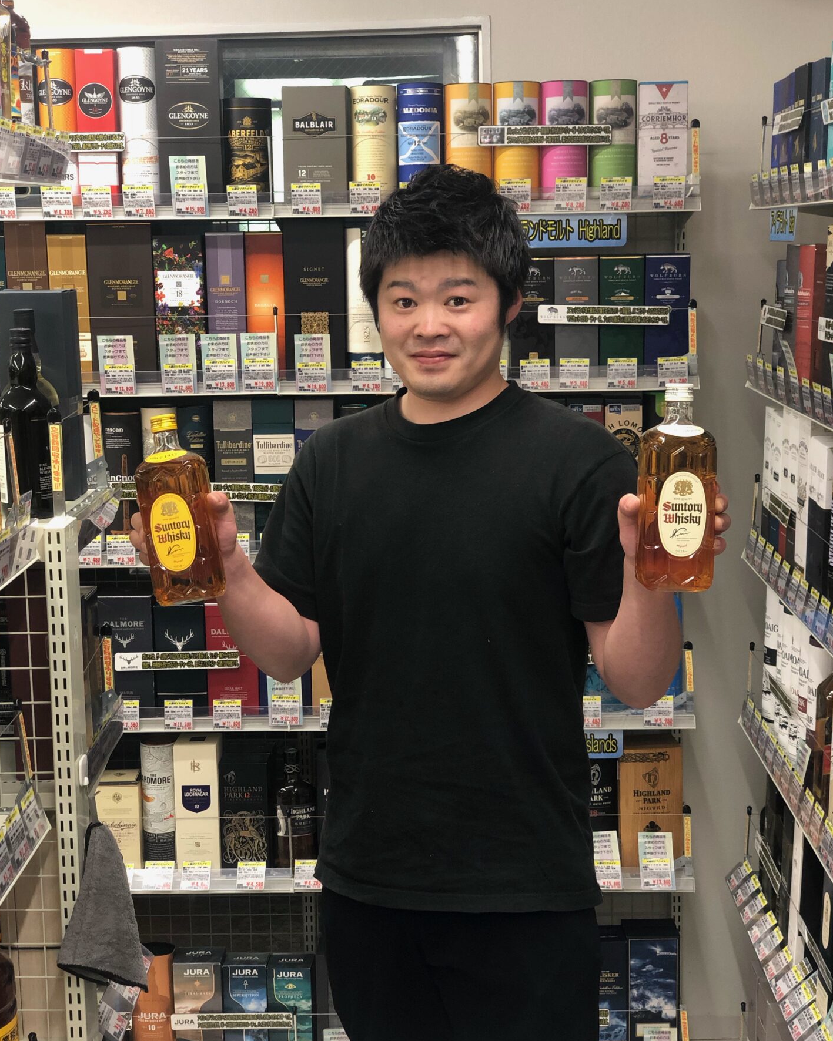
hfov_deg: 27.6
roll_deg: +0.4
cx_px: 414
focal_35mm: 55
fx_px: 1695
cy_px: 511
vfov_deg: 34.2
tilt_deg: -9.8
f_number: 2.4
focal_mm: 6
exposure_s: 1/60
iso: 64
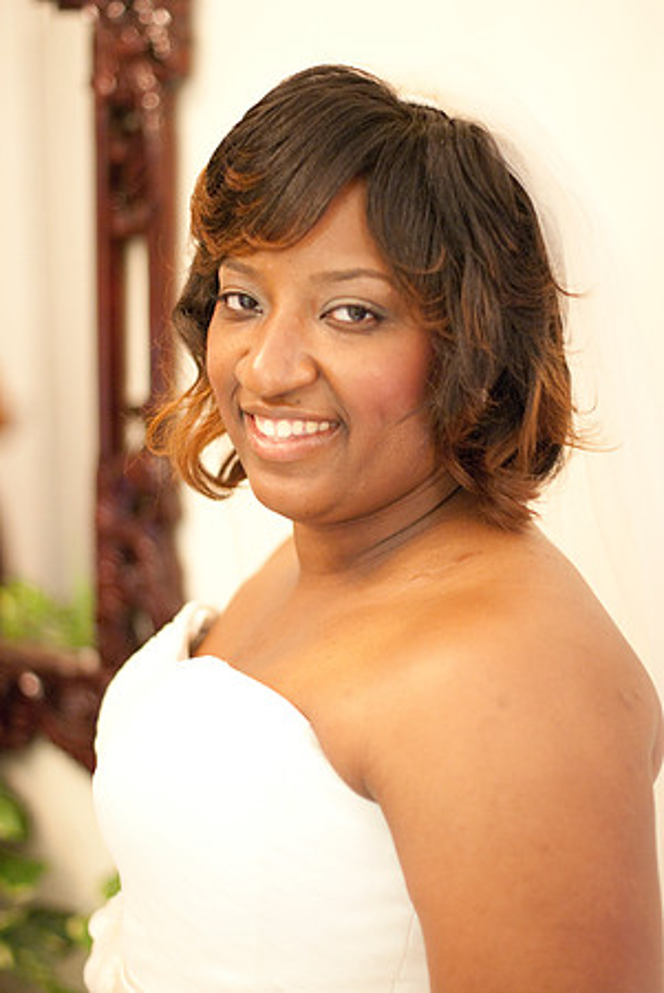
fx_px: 2070
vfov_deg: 27.0
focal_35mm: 75
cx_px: 332
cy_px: 496
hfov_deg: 18.2
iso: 800
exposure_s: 1/100
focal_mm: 50
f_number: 1.4
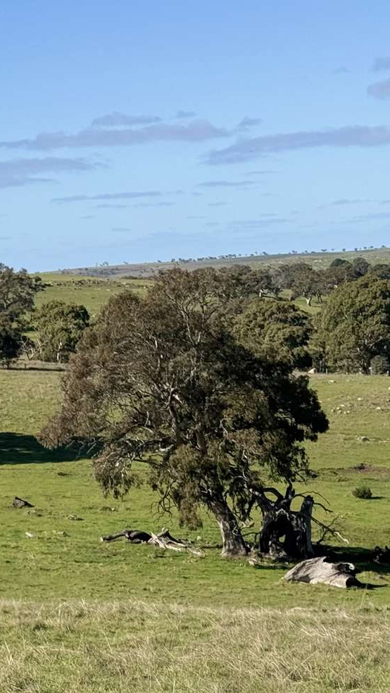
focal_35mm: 102
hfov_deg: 11.3
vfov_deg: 20.9
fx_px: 1874
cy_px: 383
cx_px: -251
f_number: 1.78
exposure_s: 1/5376
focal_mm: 6.76
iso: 64
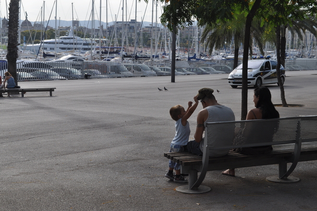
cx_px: 158
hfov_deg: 33.4
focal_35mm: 60
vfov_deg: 22.6
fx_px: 528
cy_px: 106
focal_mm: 40
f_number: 9
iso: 200
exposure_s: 1/320
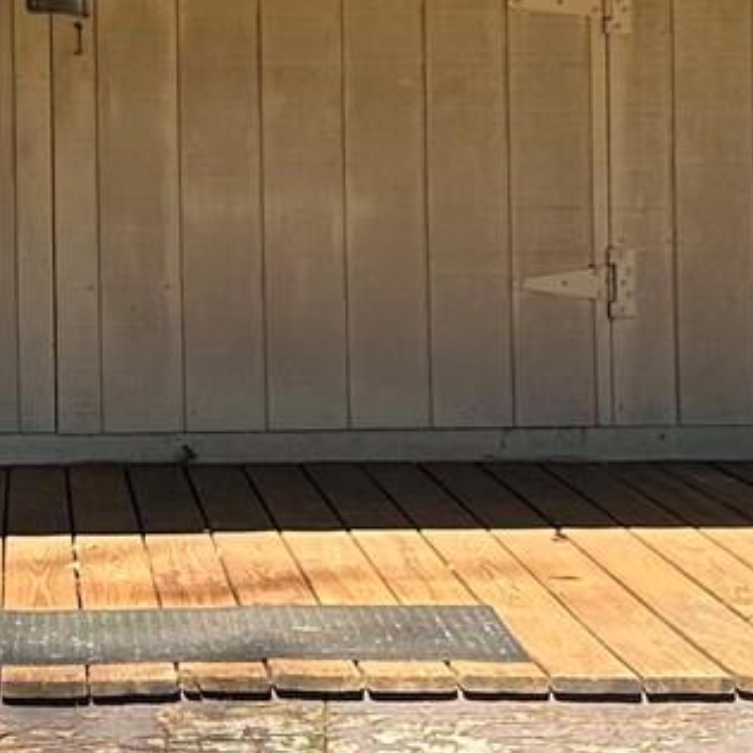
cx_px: 74
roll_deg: +1.7
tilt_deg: +1.9
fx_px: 3667
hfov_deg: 11.6
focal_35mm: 149
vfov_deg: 11.7
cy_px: 91
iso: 50
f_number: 1.5
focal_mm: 5.7
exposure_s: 1/1597
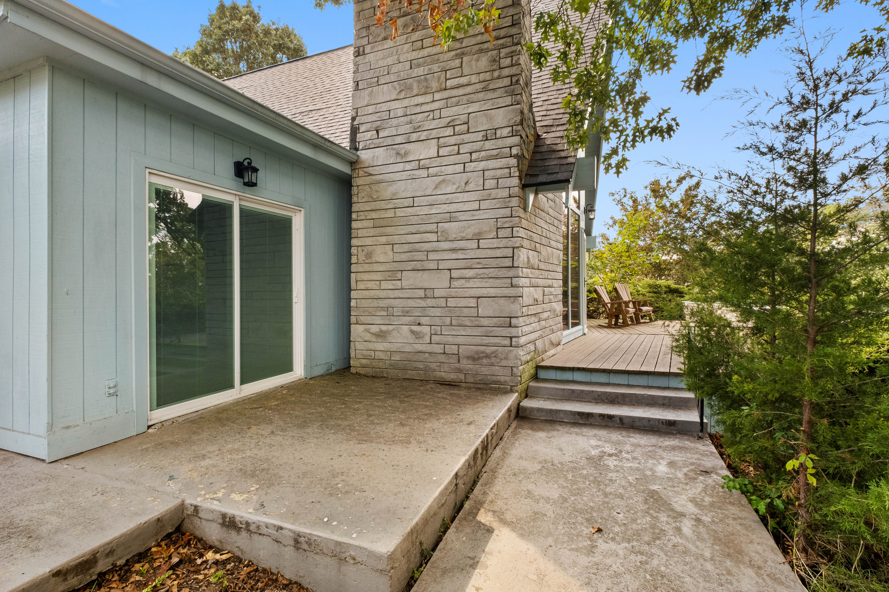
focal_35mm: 16
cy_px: 296
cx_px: 444
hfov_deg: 96.7
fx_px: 395
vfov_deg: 73.7
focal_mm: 10.5
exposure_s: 1/240
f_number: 8
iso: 1600
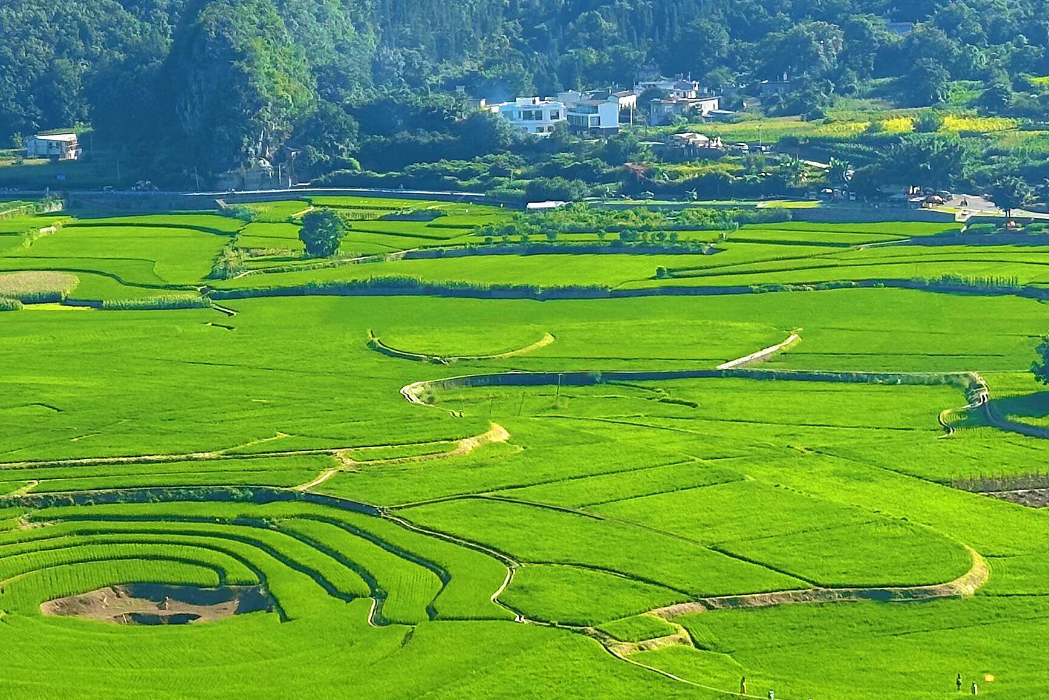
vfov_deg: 11.8
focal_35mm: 116
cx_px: 194
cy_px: 334
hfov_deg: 17.5
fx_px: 3380
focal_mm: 6.86
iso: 64
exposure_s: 1/1783
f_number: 1.78
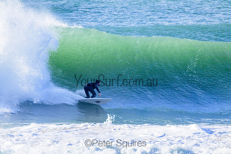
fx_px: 5134
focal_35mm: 800
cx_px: 116
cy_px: 77
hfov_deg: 2.6
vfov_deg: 1.7
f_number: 11
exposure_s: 1/2000
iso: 2500
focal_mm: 800
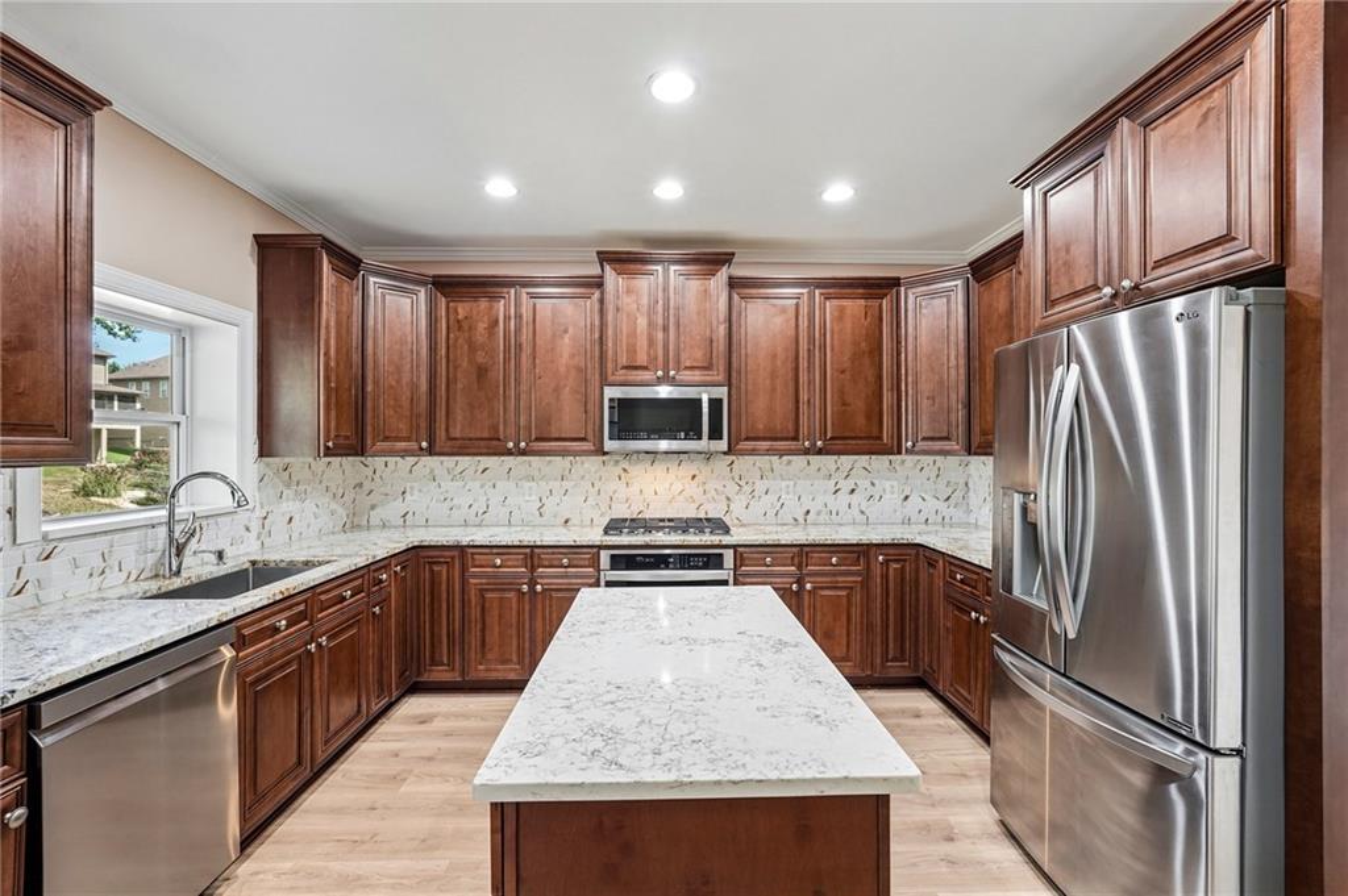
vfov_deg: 72.0
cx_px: 674
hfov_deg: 95.0
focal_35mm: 16
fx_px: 617
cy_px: 448
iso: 800
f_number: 8
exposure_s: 1/10
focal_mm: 16.5
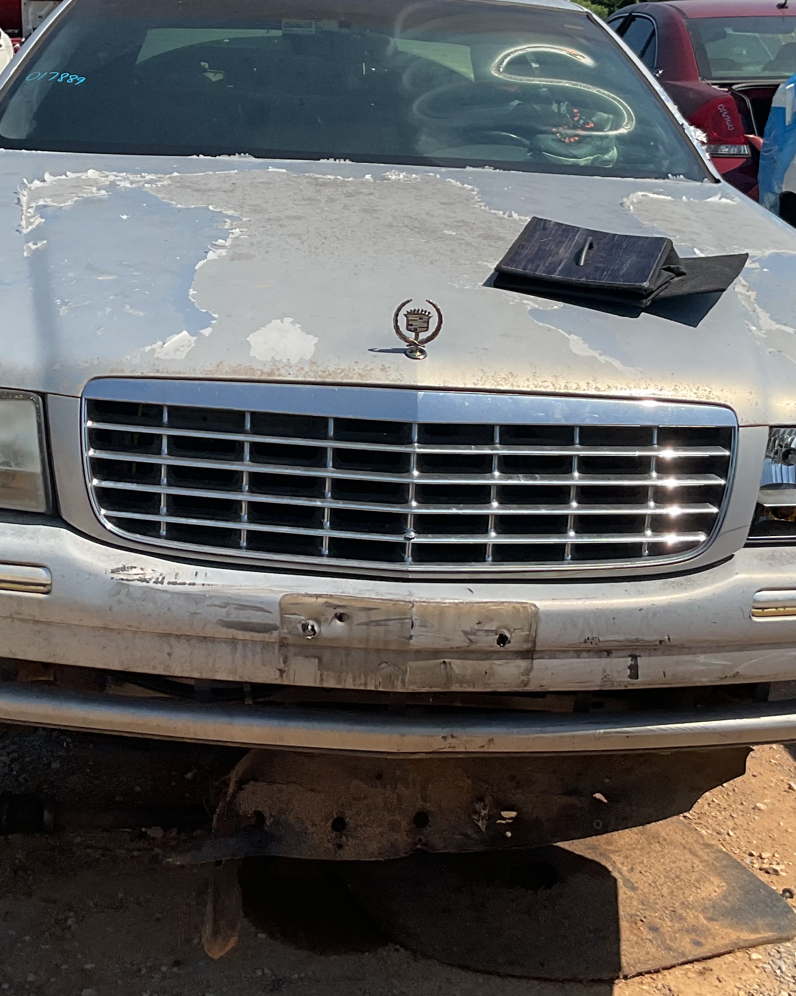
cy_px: 421
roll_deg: -0.5
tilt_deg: -16.2
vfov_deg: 33.5
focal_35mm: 56
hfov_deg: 27.0
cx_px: 291
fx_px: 1649
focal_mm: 3
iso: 16
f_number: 1.8
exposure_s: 1/1786
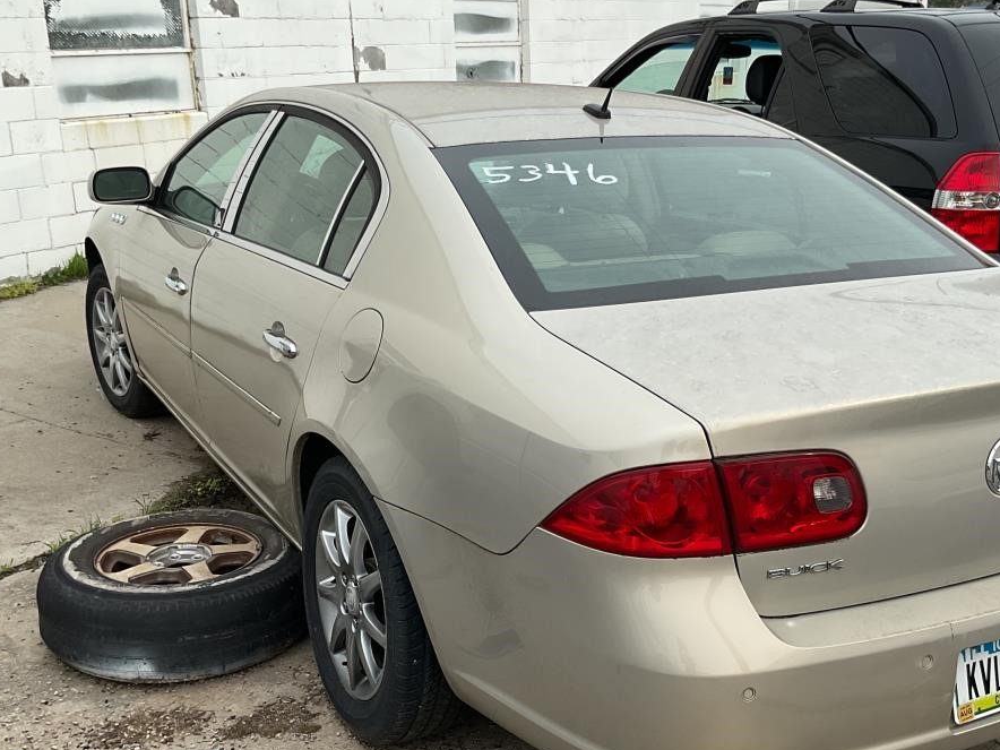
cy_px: 448
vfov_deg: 34.2
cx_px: 552
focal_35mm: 42
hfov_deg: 44.7
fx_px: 1213
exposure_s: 1/829
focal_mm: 3
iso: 16
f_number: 1.8
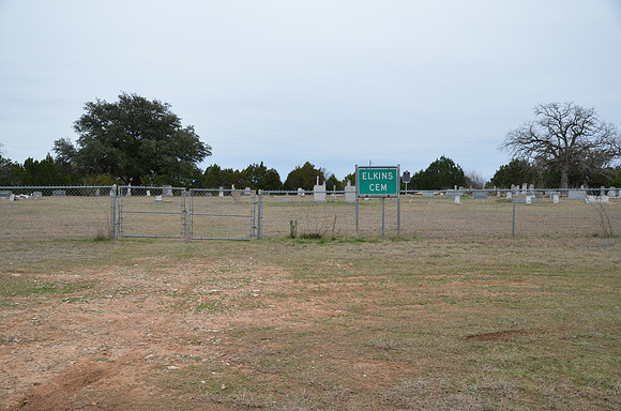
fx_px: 620
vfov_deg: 36.7
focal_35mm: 36
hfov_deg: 53.2
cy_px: 206
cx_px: 310
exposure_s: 1/100
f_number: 5
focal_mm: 24
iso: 400
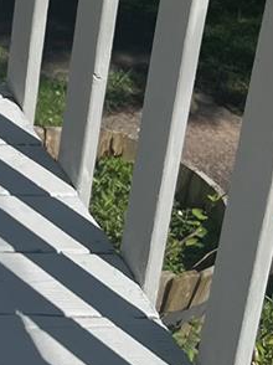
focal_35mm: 136
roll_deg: +1.0
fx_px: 1432
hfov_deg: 10.0
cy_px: -166
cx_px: -284
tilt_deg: -18.5
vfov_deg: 13.7
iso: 50
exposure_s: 1/7463
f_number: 1.5
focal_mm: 5.7
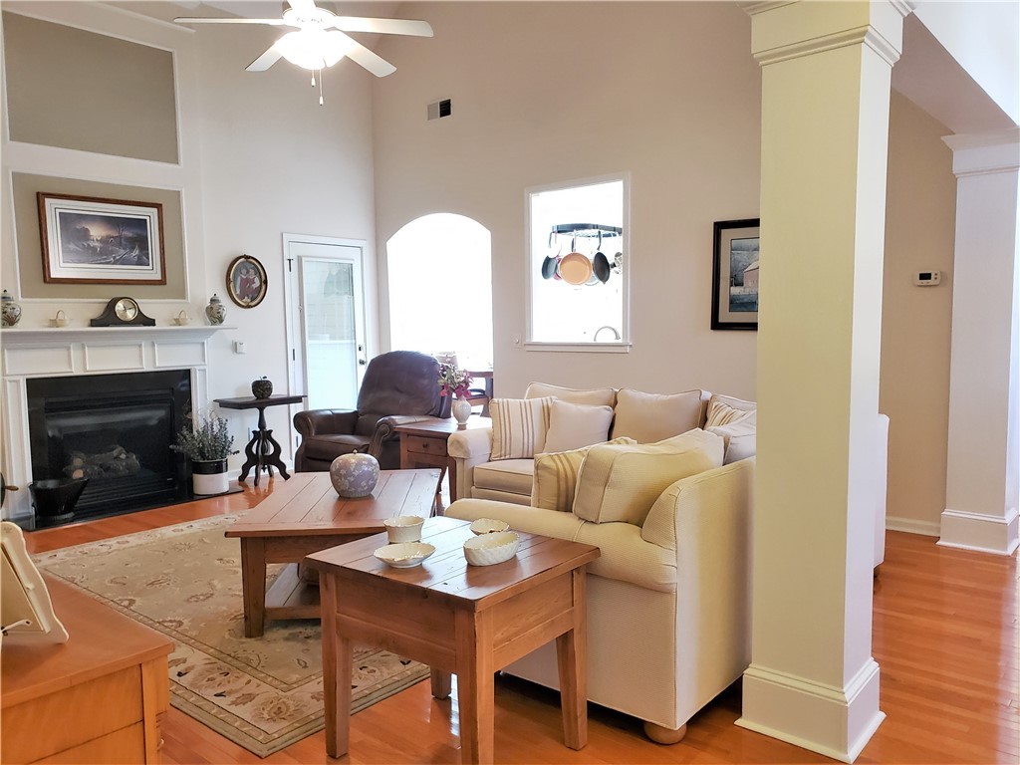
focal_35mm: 26
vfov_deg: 53.1
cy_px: 382
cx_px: 510
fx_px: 766
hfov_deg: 67.3
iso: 250
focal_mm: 4.3
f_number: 2.4
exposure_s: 1/40
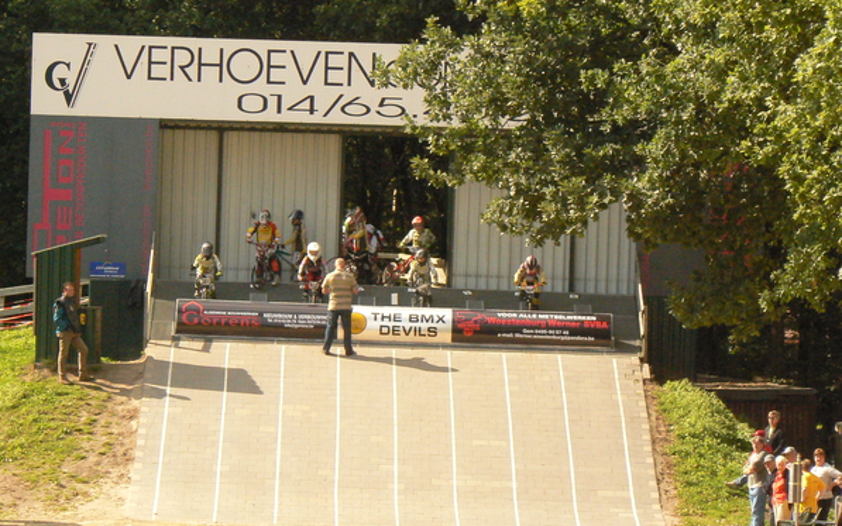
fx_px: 5622
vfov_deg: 5.4
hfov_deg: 8.6
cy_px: 265
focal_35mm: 245
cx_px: 422
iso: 400
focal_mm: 38.3
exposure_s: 1/640
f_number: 8
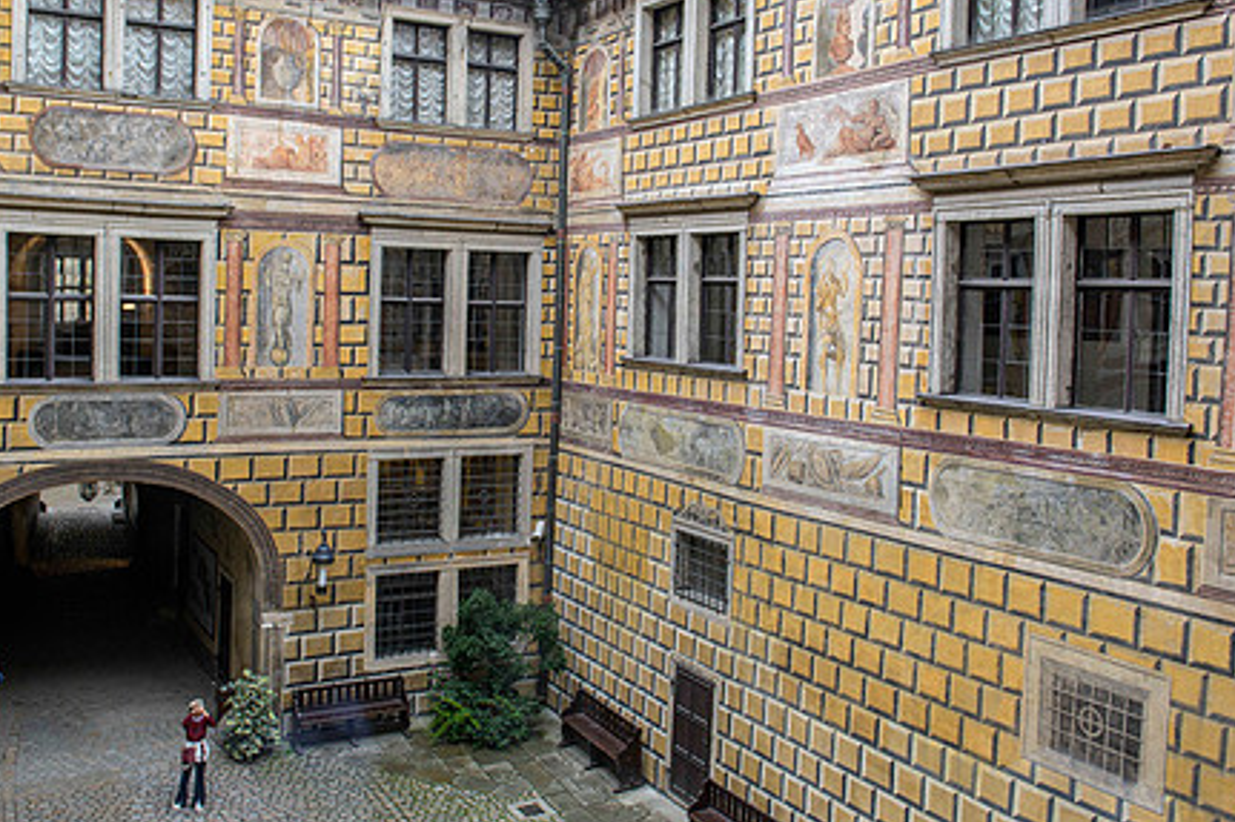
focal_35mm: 35
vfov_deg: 37.7
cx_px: 593
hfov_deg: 54.4
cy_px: 351
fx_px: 1200
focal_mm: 26
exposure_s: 1/50
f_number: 5
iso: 450
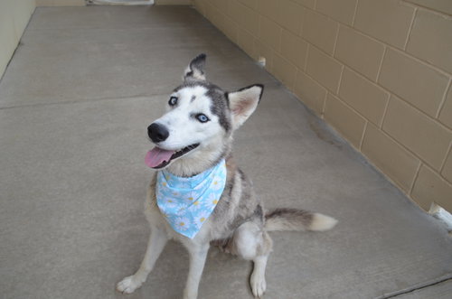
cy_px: 150
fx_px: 376
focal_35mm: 30
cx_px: 226
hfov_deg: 62.0
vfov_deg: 43.4
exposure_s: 1/160
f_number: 6.3
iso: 200
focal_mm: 20
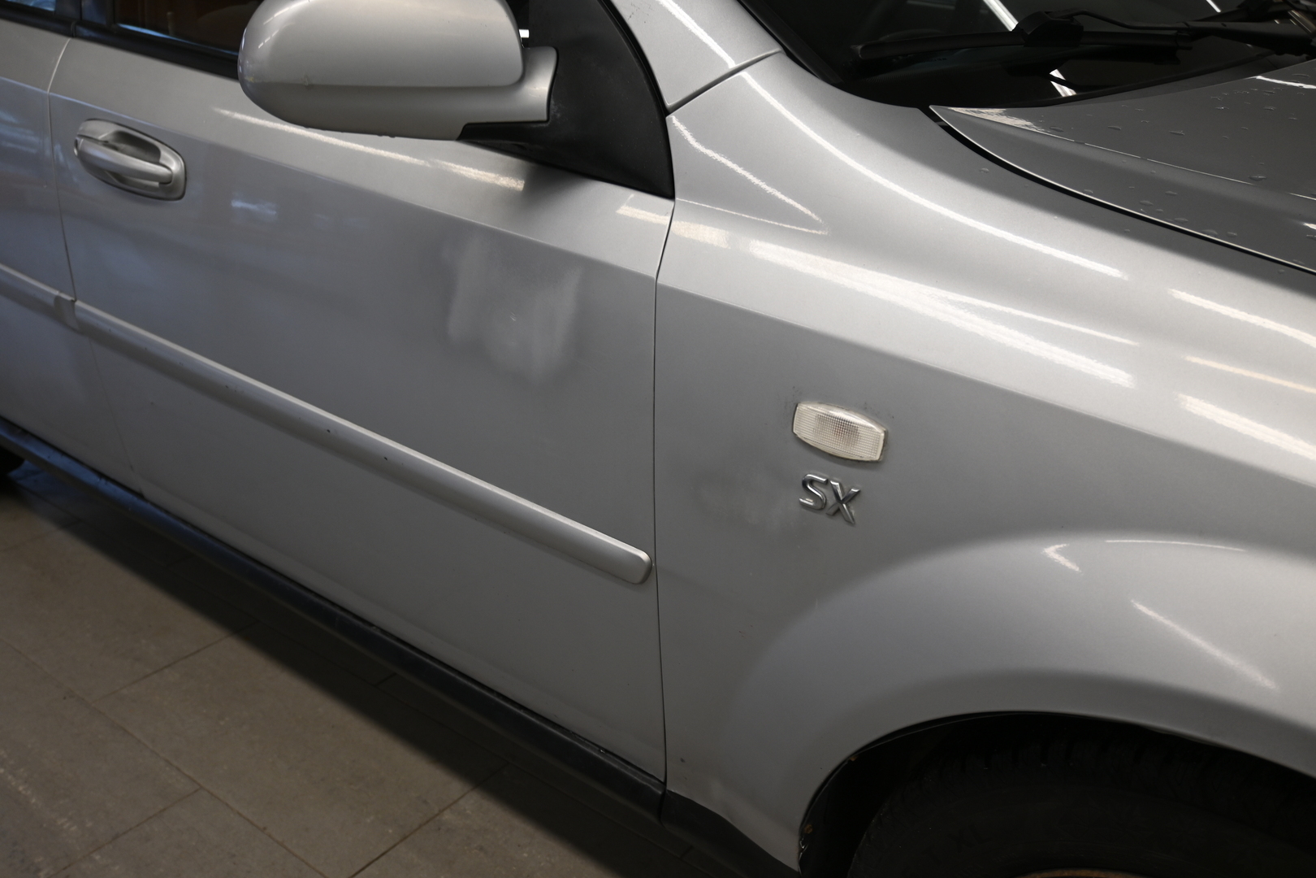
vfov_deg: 41.7
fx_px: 1151
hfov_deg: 59.5
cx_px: 658
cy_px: 439
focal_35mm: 32
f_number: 4
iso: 200
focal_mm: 21
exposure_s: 1/60
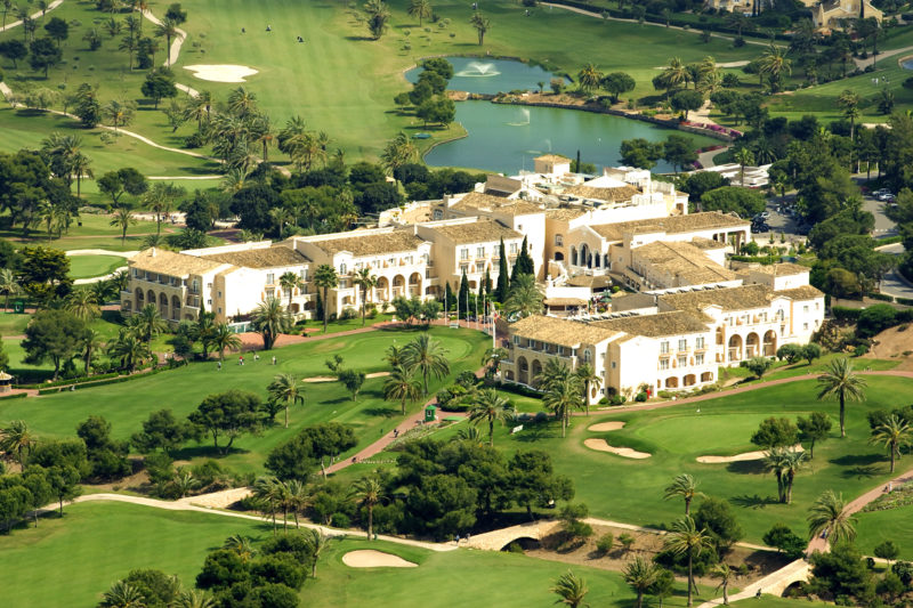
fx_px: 6465
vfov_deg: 5.4
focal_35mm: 255
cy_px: 304
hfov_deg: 8.1
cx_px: 456
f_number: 9
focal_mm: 170
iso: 400
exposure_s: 1/750
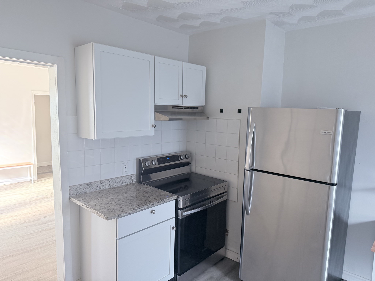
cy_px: 140
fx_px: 260
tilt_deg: -5.0
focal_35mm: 24
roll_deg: -0.2
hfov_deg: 71.6
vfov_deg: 56.8
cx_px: 188
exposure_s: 1/98
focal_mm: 6.76
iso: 200
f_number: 1.78
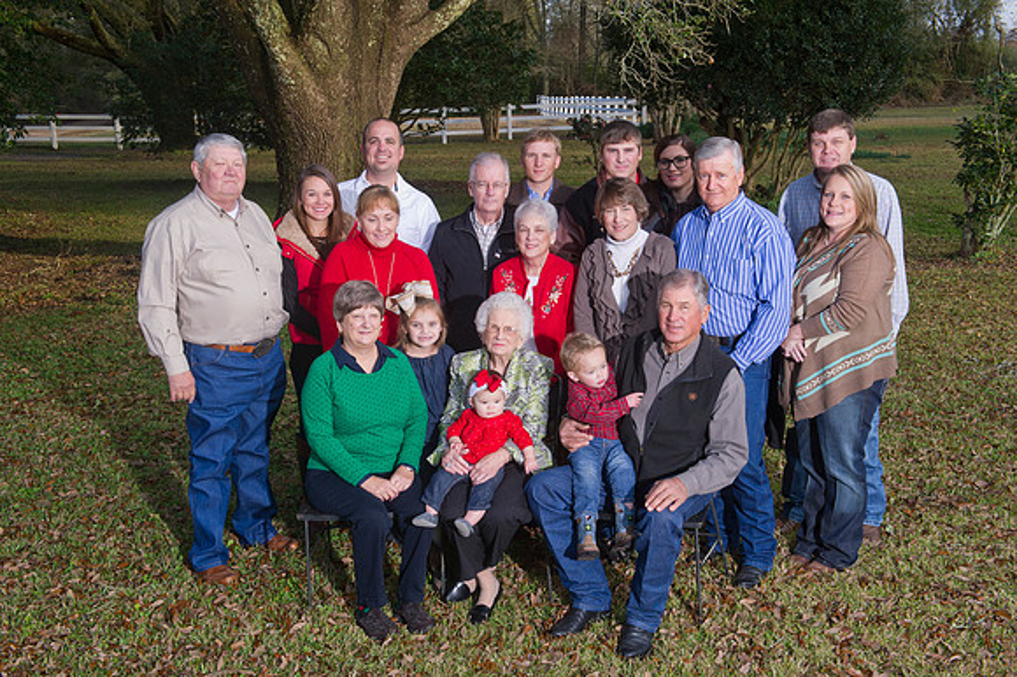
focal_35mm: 44
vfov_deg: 30.5
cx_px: 508
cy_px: 338
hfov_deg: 44.5
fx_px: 1242
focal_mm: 44
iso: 1000
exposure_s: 1/200
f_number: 9
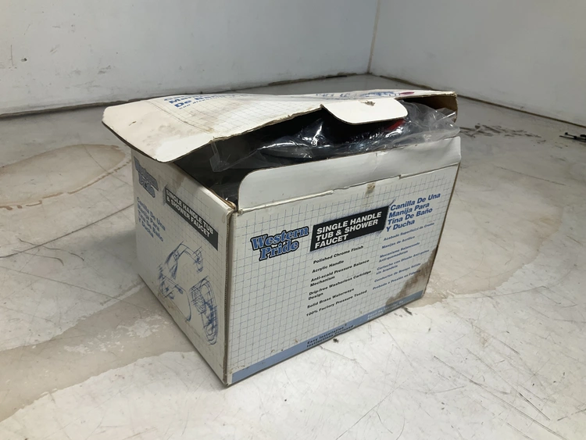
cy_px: 220
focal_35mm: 29
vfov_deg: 48.3
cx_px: 293
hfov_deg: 61.6
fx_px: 491
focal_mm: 3
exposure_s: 1/120
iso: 32
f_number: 1.8
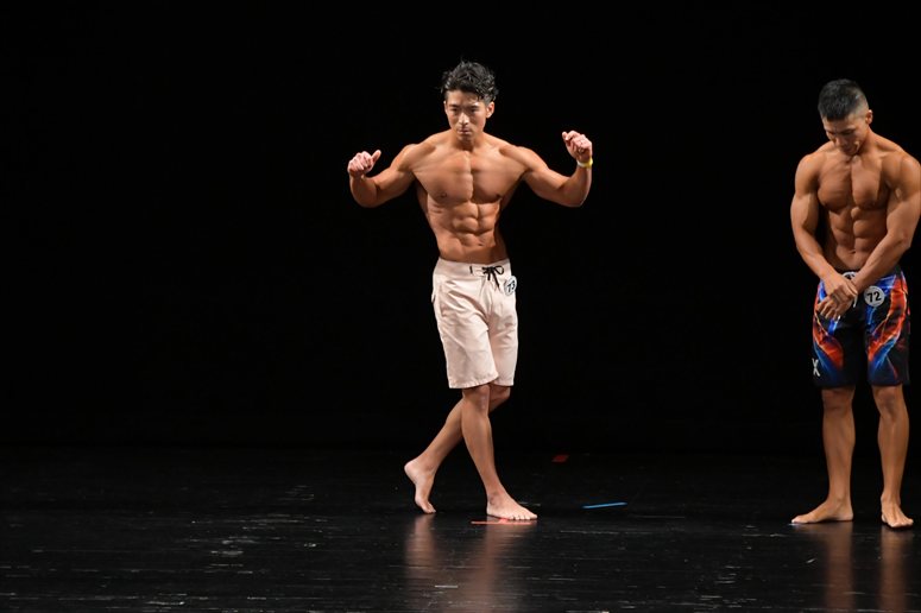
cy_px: 306
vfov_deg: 4.8
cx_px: 460
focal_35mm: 285
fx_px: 7288
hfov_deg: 7.2
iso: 3200
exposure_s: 1/400
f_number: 5.6
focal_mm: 190
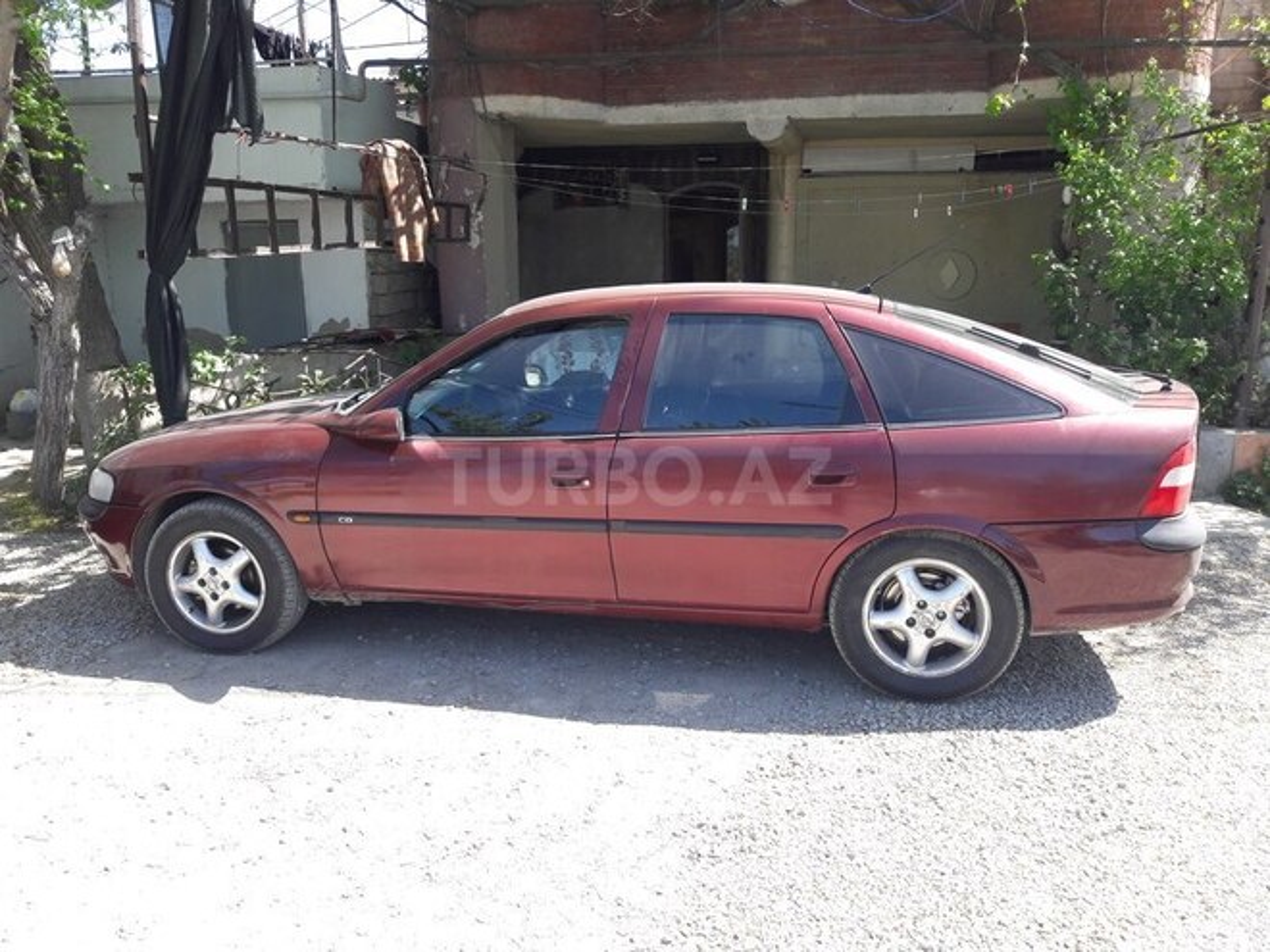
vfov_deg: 49.7
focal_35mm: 28
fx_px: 1027
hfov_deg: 63.4
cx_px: 635
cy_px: 476
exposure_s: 1/352
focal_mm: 3.7
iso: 40
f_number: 1.9
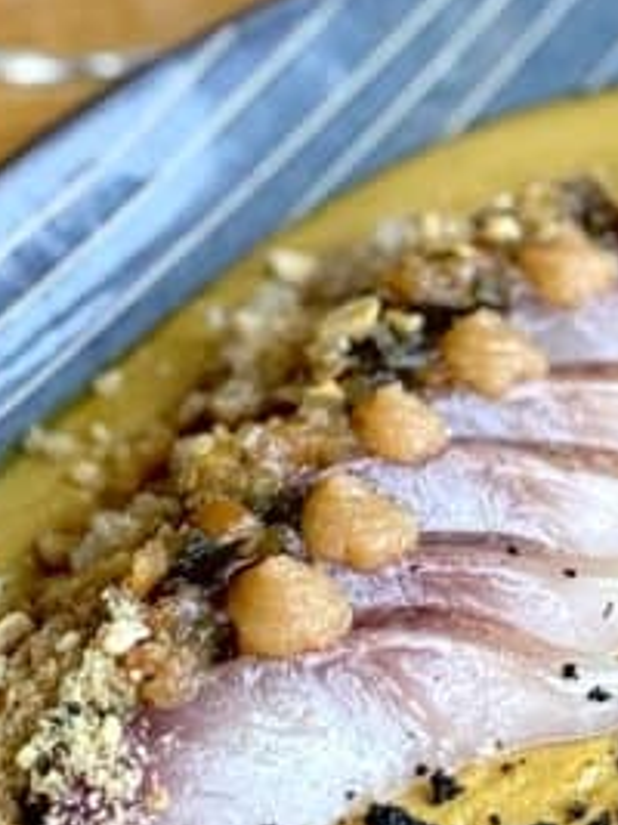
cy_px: -114
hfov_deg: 8.1
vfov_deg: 10.6
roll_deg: -1.0
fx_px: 4383
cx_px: 352
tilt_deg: -30.2
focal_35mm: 184
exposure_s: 1/151
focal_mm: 6.76
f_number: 1.78
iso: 50
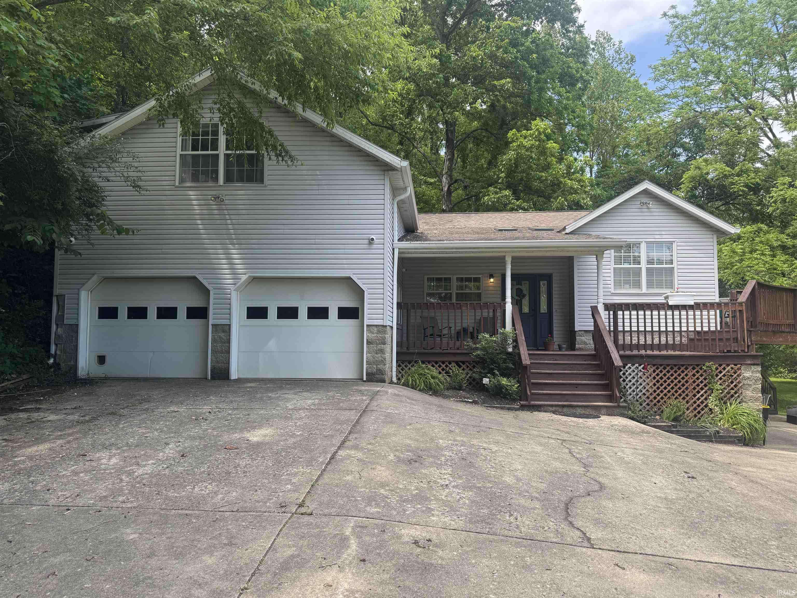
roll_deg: -0.6
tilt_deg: +4.0
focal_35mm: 24
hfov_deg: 71.6
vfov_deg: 56.8
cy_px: 299
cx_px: 398
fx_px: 553
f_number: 1.78
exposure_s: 1/822
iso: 80
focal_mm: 6.76
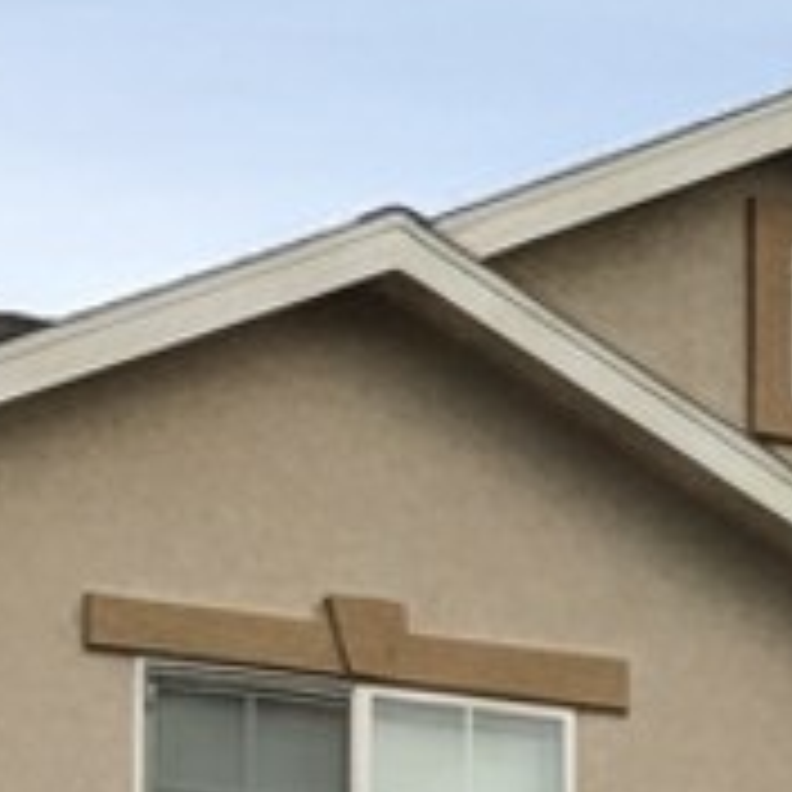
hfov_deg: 11.7
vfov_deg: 11.8
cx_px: 1012
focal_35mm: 145
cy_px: 896
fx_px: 3753
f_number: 1.78
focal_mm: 6.8
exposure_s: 1/1464
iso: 216
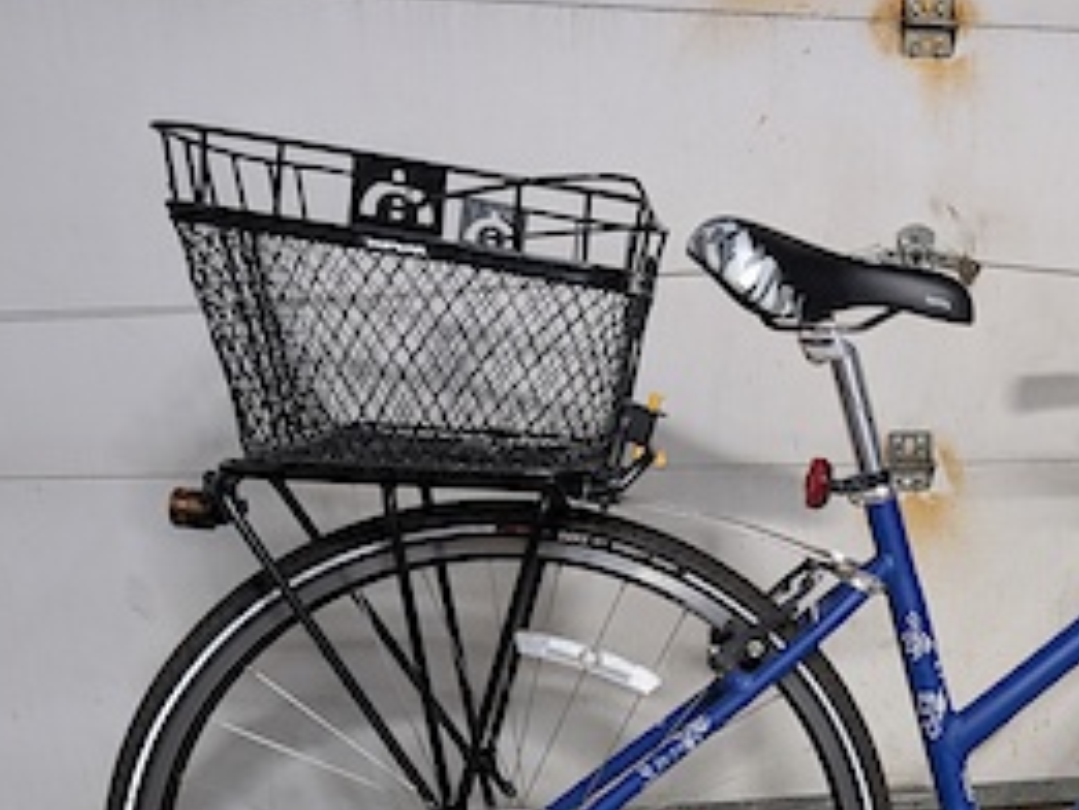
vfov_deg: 30.7
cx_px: 947
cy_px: 665
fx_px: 1435
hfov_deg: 38.7
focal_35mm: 46
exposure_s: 1/24
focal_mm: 6.9
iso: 310
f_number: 1.68
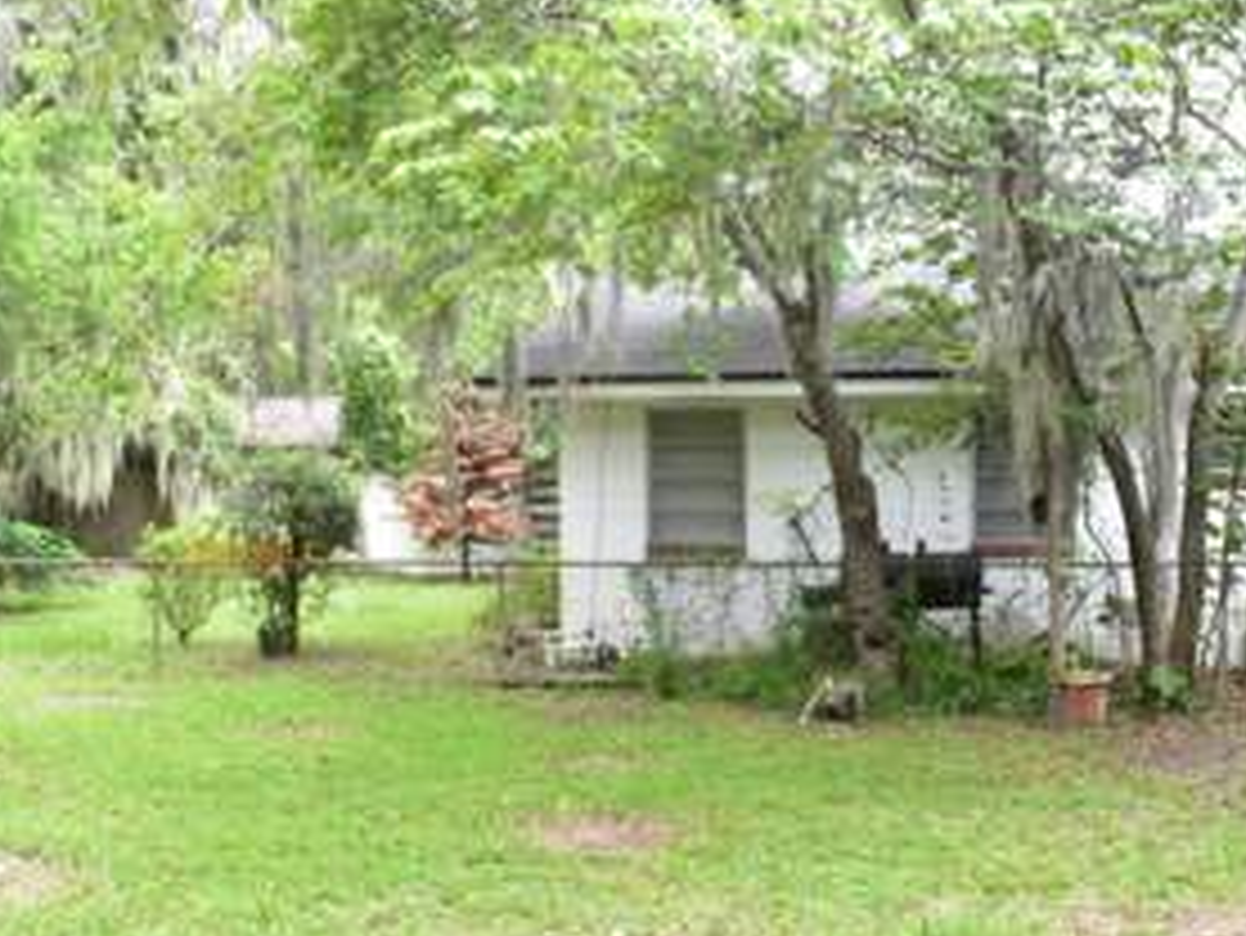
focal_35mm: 45
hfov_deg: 42.0
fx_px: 1620
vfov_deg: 32.2
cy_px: 522
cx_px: 688
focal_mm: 18
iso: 250
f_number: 6.3
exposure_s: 1/60
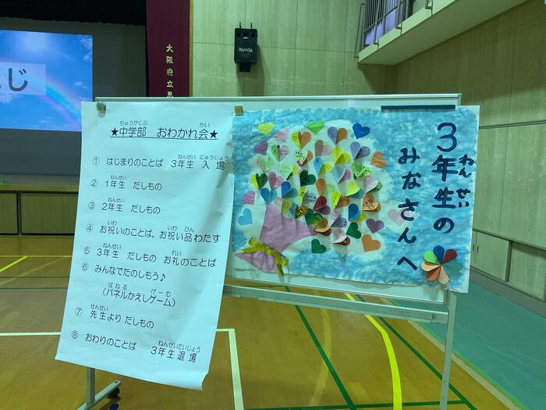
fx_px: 457
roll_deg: -1.2
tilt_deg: -7.3
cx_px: 273
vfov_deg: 48.2
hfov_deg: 61.7
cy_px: 205
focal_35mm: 29
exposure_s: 1/60
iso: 160
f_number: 1.8
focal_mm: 3
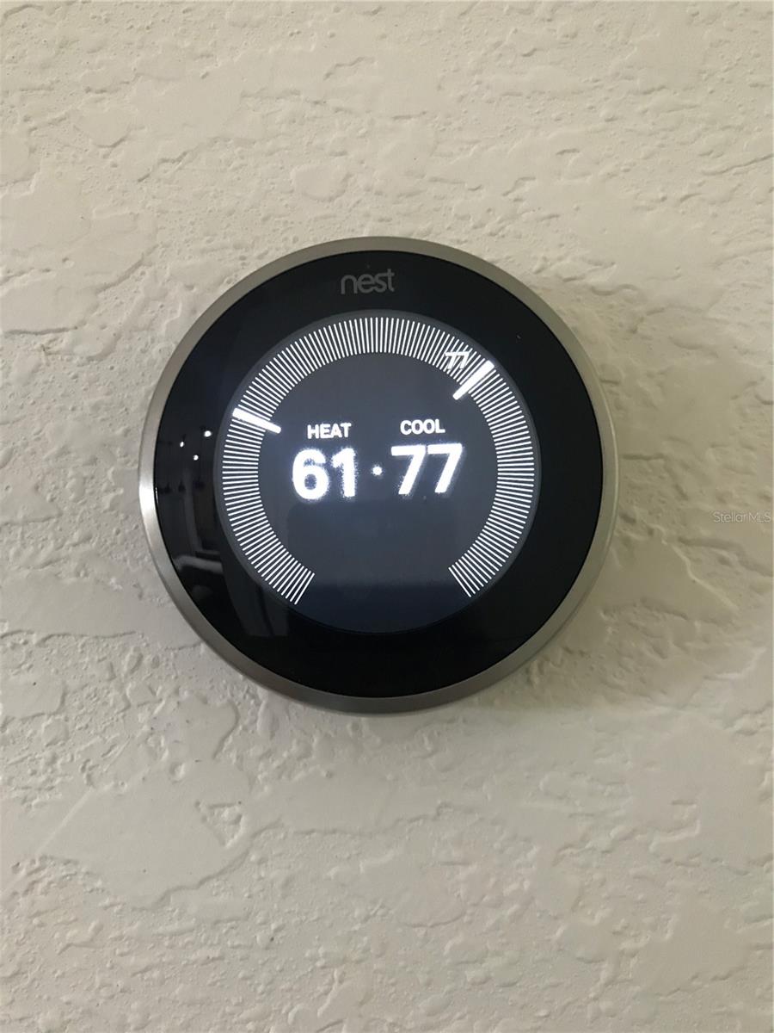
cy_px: 516
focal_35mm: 28
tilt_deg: +4.0
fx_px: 835
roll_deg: +2.2
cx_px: 387
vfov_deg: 63.4
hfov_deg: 49.7
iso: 80
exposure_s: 1/15
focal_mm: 3.99
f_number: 1.8
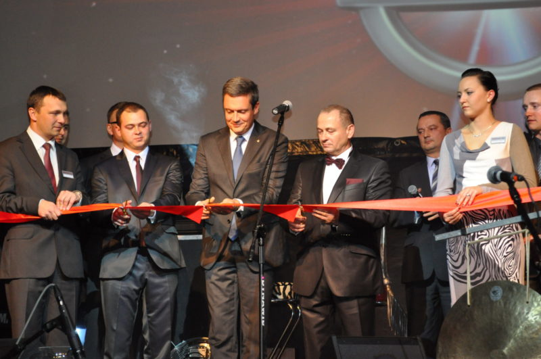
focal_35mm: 78
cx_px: 270
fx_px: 1170
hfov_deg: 26.0
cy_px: 180
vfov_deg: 17.4
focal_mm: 52
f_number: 5.6
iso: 1400
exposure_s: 1/60
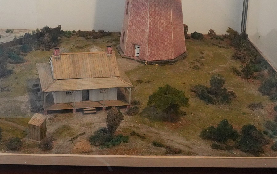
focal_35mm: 75
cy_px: -12
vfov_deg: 16.9
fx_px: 566
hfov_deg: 27.4
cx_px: 101
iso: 6400
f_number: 16
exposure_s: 1/80
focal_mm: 33
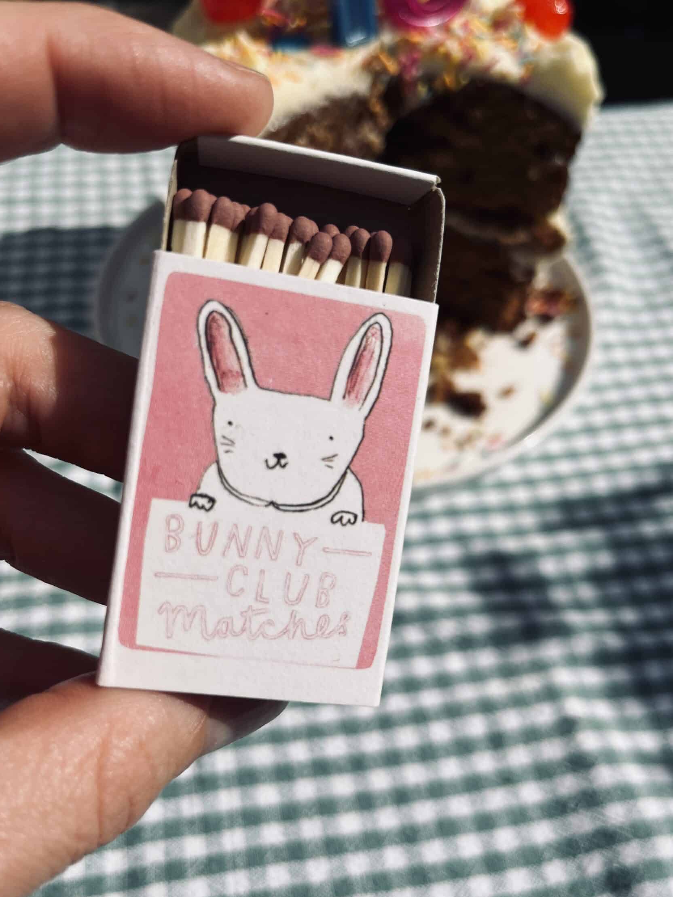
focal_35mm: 30
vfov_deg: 59.9
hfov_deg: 46.8
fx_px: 778
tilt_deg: -52.4
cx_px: 359
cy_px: 485
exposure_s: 1/9091
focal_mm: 5.1
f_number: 1.6
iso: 50
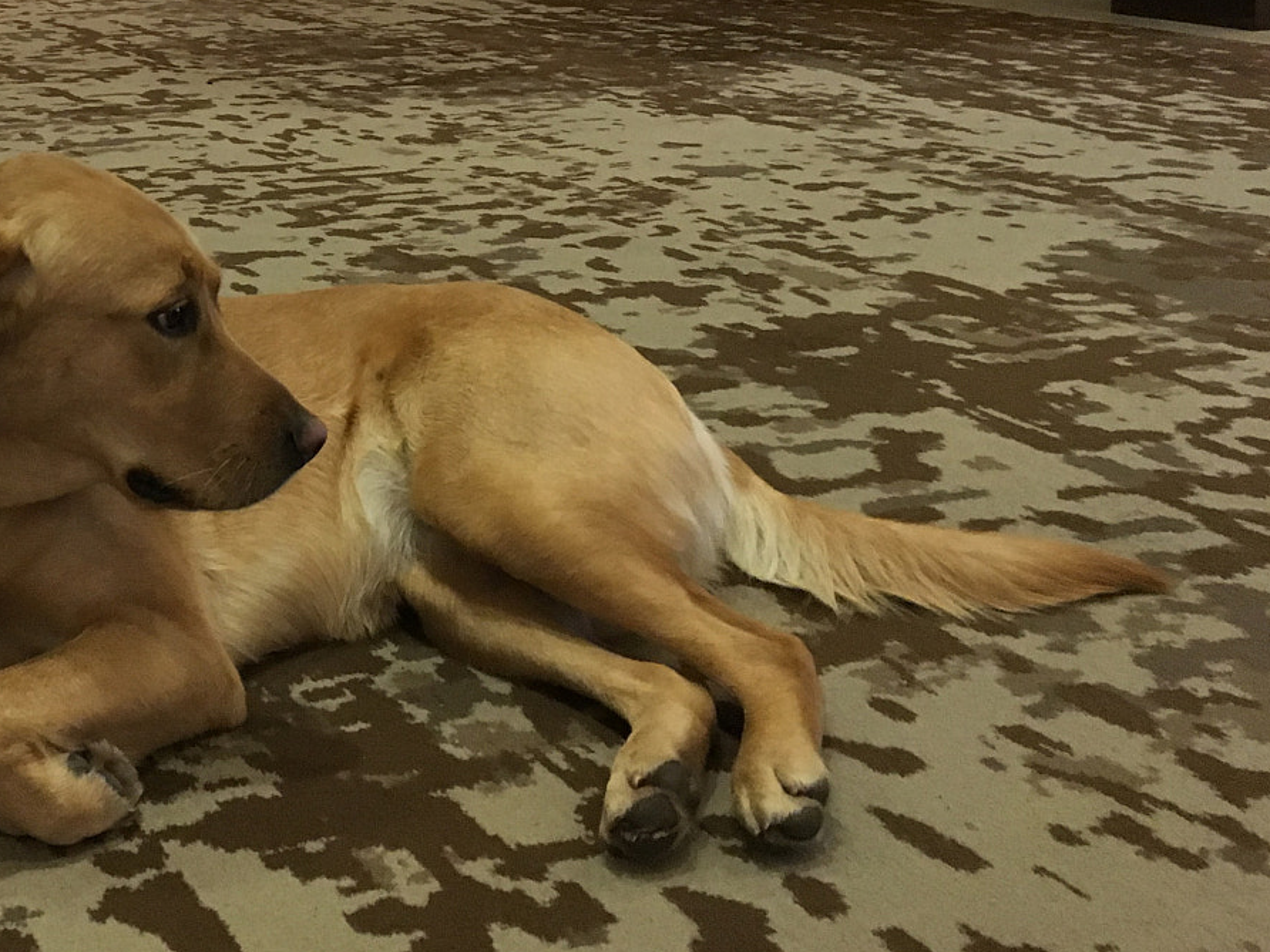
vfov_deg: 27.1
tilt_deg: -9.7
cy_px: 105
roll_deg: +2.8
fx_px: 1908
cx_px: 140
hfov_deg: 34.8
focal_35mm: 52
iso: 200
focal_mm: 4.15
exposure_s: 1/30
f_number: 2.2
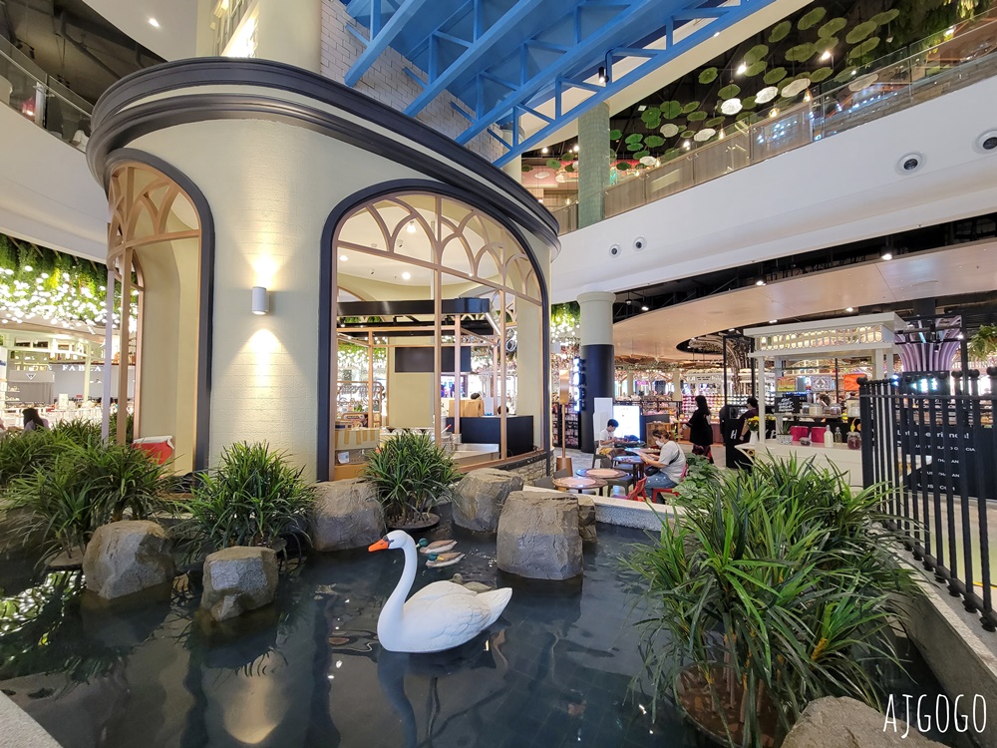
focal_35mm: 13
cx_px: 498
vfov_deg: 89.9
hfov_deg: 106.2
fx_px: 374
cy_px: 374
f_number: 2.2
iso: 200
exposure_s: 1/50
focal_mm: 2.2
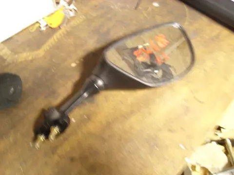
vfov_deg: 40.7
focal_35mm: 35
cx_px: 117
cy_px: 88
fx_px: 237
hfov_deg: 52.6
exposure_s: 1
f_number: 2.8
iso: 100
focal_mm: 5.8
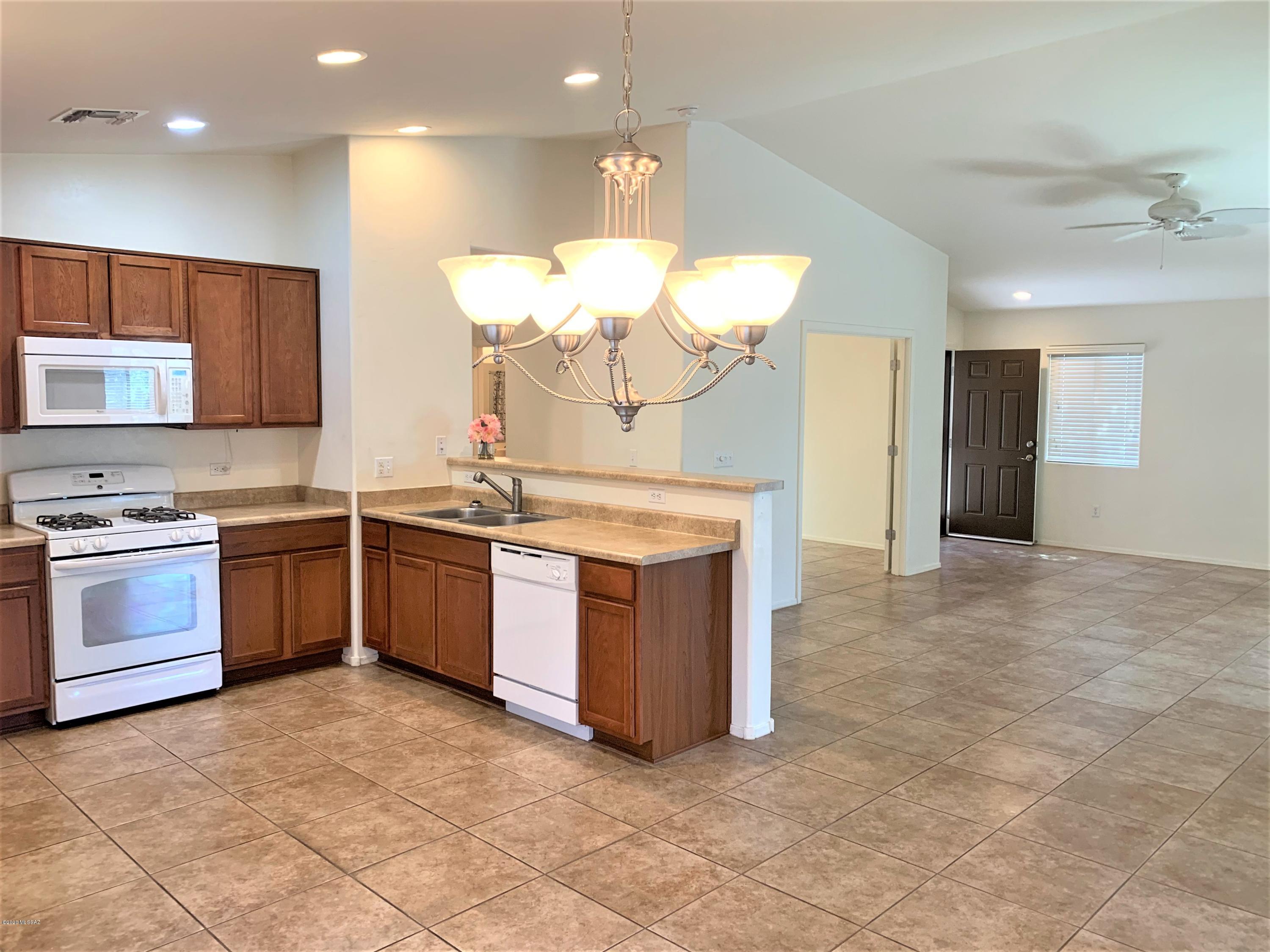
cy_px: 476
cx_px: 635
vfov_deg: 53.1
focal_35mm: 26
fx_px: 954
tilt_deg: -3.3
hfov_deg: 67.3
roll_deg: -1.1
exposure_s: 1/60
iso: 100
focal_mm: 4.25
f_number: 1.8
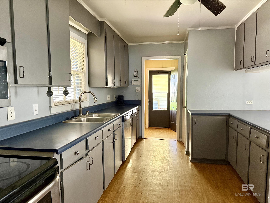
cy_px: 102
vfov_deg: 56.8
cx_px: 135
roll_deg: +0.3
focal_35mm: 24
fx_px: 187
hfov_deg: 71.6
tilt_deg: -3.6
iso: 800
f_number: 1.78
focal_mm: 6.76
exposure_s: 1/54
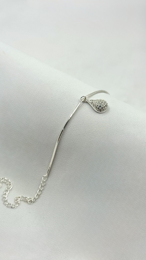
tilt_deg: -41.2
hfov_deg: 22.6
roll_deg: -9.2
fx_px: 365
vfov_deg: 39.2
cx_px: 71
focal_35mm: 53
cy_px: 131
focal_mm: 6.76
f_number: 1.78
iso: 64
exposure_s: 1/1312
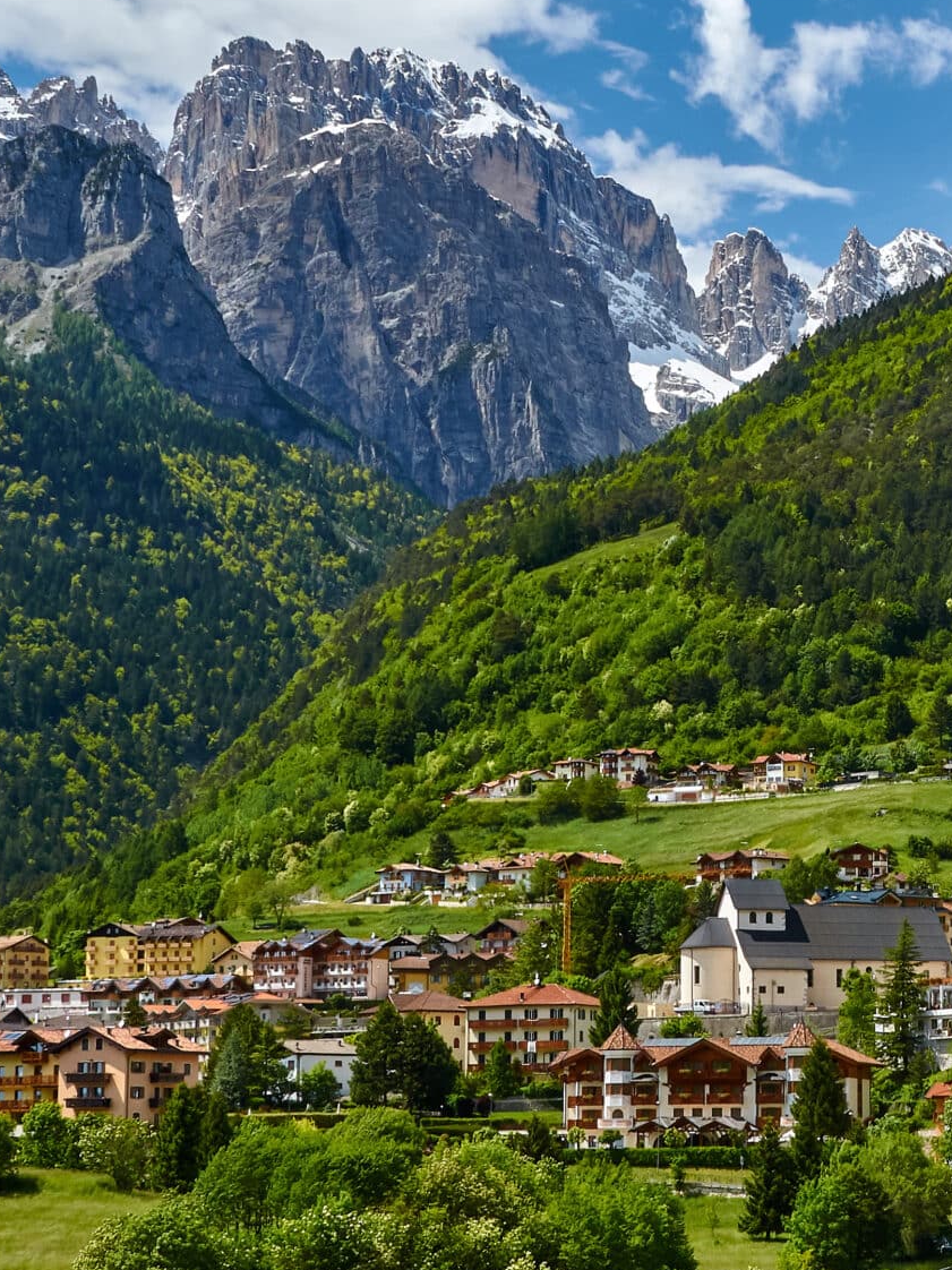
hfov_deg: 15.8
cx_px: 929
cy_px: 653
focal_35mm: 92
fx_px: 3375
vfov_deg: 21.3
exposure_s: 1/200
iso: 400
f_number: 11
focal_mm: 28
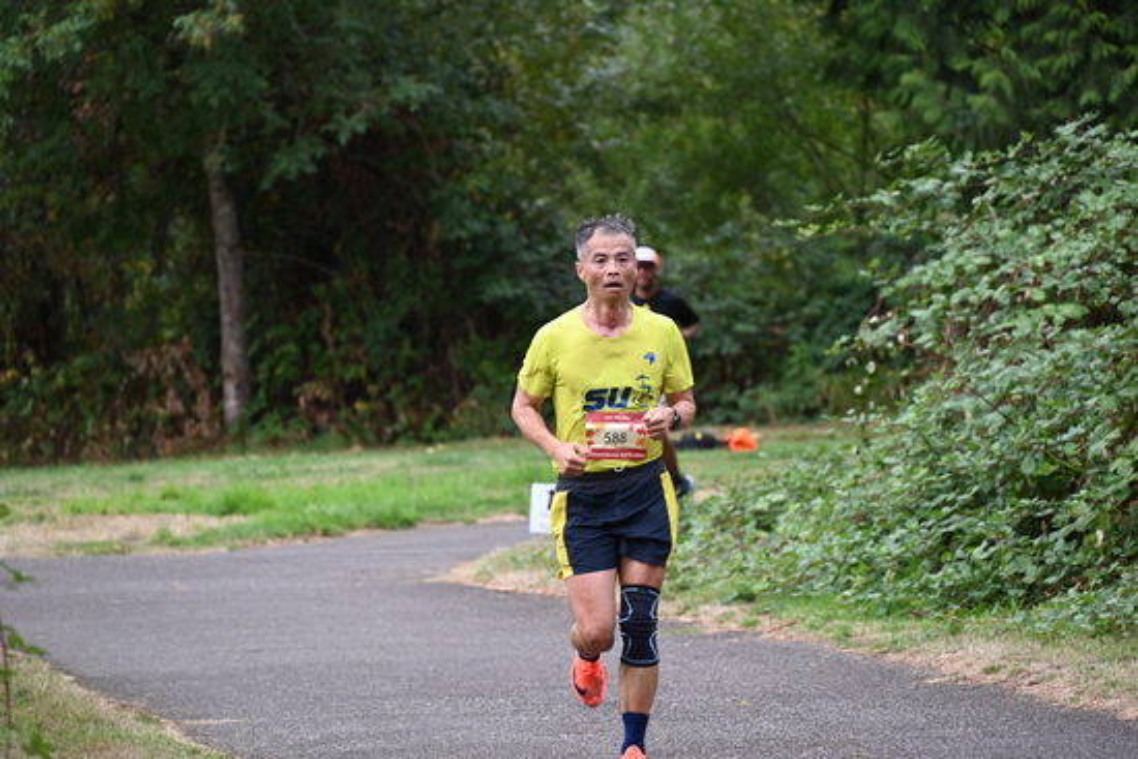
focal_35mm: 200
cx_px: 569
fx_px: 6323
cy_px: 380
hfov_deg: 10.3
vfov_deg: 6.9
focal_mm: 200
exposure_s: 1/250
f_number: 6.3
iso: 720
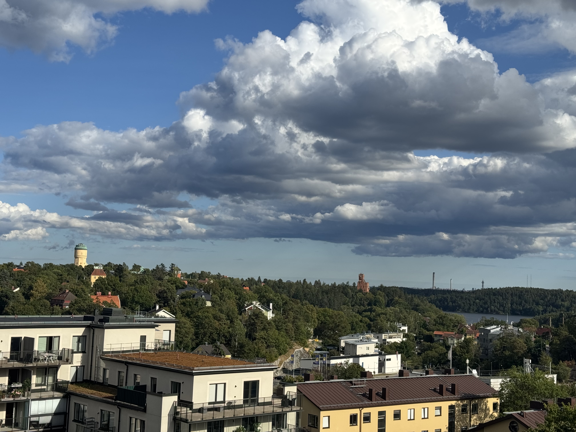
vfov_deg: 30.3
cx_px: 288
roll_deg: -1.5
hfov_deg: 39.7
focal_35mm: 48
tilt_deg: +4.8
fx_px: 799
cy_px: 216
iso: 64
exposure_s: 1/4049
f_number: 1.78
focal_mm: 6.76
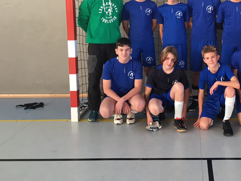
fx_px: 334
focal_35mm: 48
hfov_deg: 38.2
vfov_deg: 29.6
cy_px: 39
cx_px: 192
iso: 64
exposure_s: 1/33
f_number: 2.2
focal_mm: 4.15
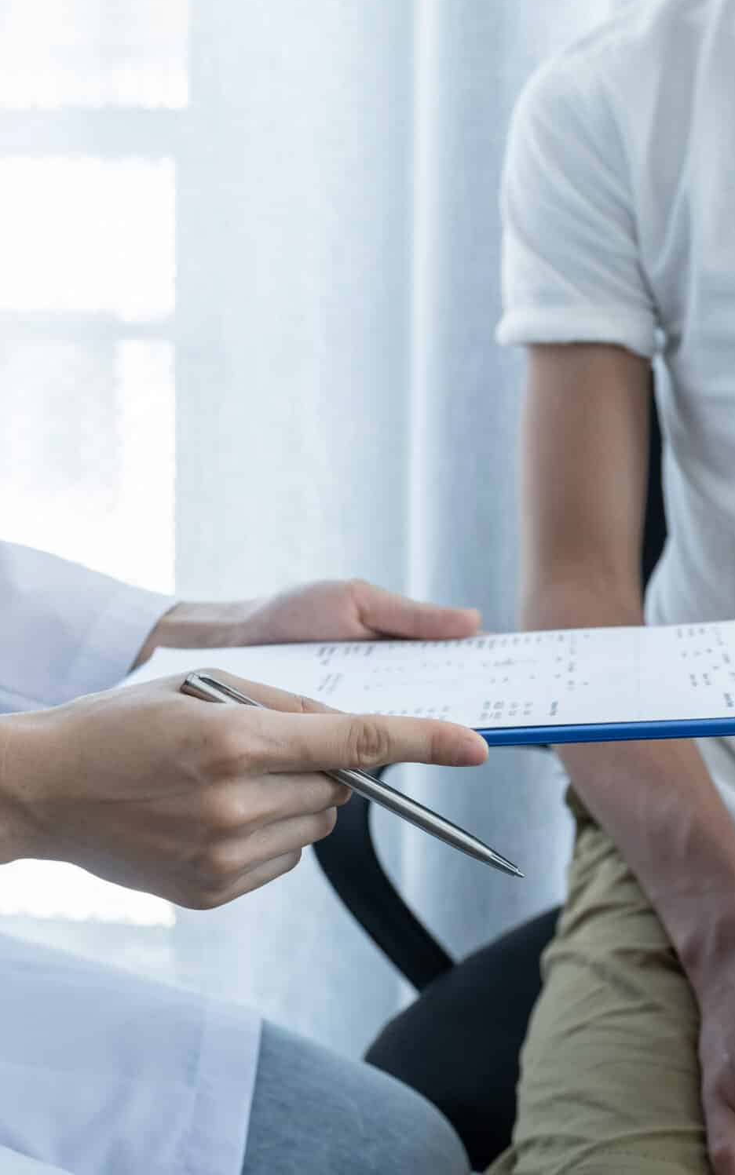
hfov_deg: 21.3
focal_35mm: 61
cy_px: 652
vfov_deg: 33.4
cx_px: 351
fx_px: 1954
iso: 500
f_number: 3.2
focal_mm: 23.4
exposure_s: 1/250
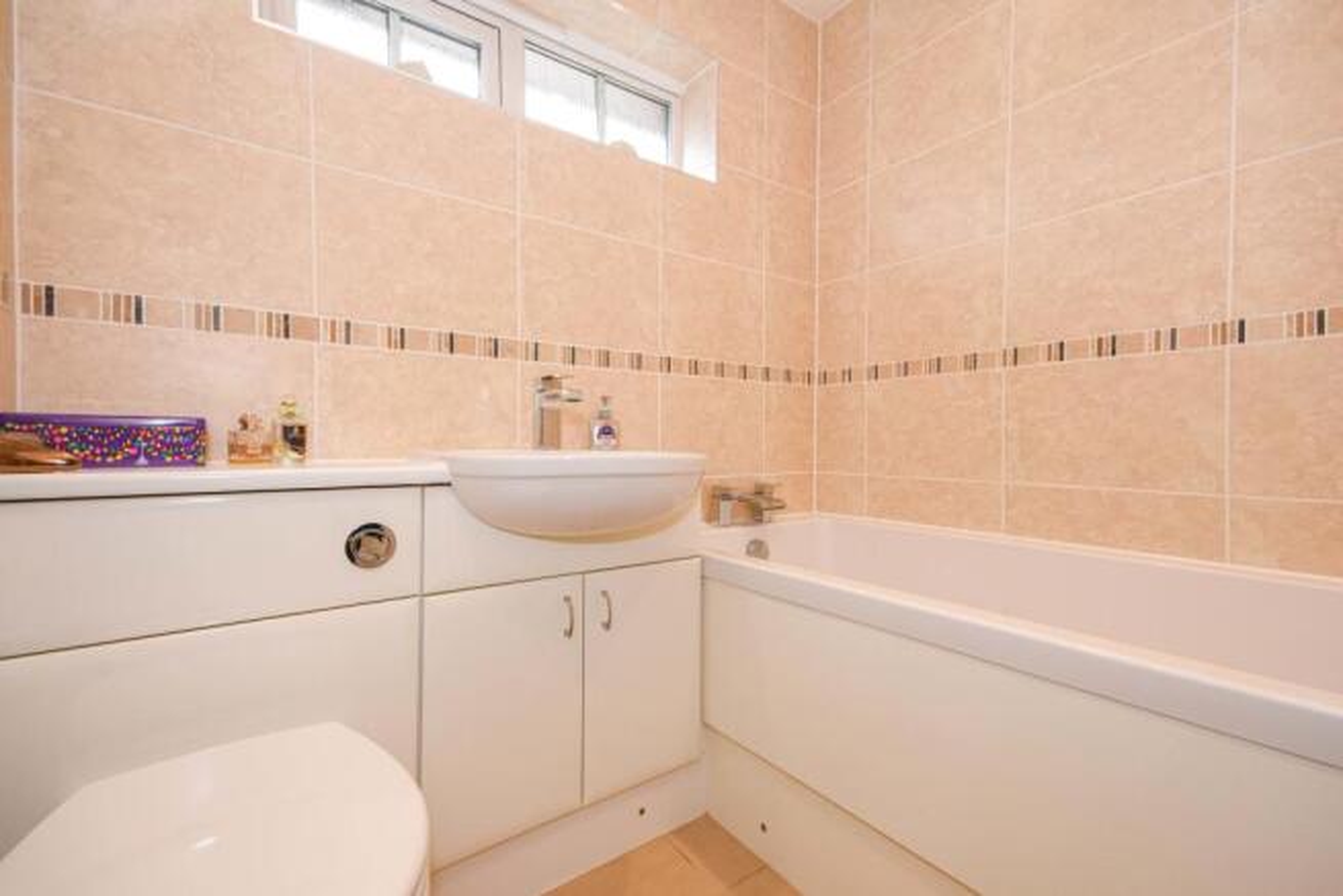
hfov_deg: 100.4
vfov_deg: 77.4
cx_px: 672
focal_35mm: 15
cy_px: 448
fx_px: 560
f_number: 8
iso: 400
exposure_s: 1/30
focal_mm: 10
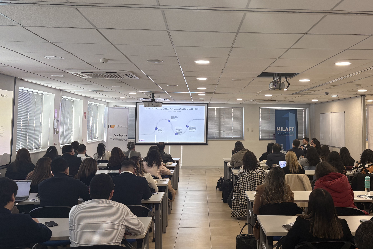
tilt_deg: +4.7
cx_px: 227
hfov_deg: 51.5
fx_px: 383
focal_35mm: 37
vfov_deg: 35.8
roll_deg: +1.0
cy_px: 100
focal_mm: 5.96
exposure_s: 1/50
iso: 64
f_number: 1.6
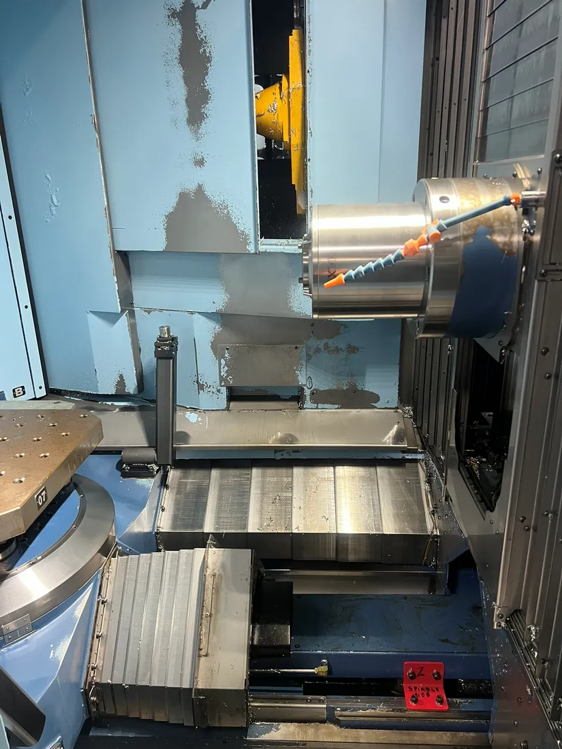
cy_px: 374
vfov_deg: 67.3
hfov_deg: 53.1
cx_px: 281
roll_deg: +2.7
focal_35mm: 26
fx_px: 563
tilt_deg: -18.7
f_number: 1.5
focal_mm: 5.7
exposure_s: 1/60
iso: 200
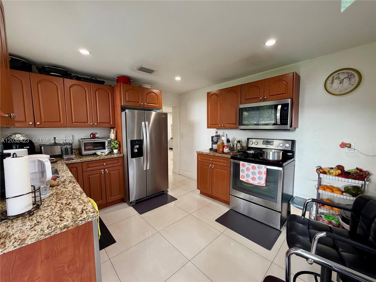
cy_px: 141
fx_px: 152
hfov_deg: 102.1
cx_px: 188
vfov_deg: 85.7
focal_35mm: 14
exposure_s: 1/60
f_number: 2.2
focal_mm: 2.22
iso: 250
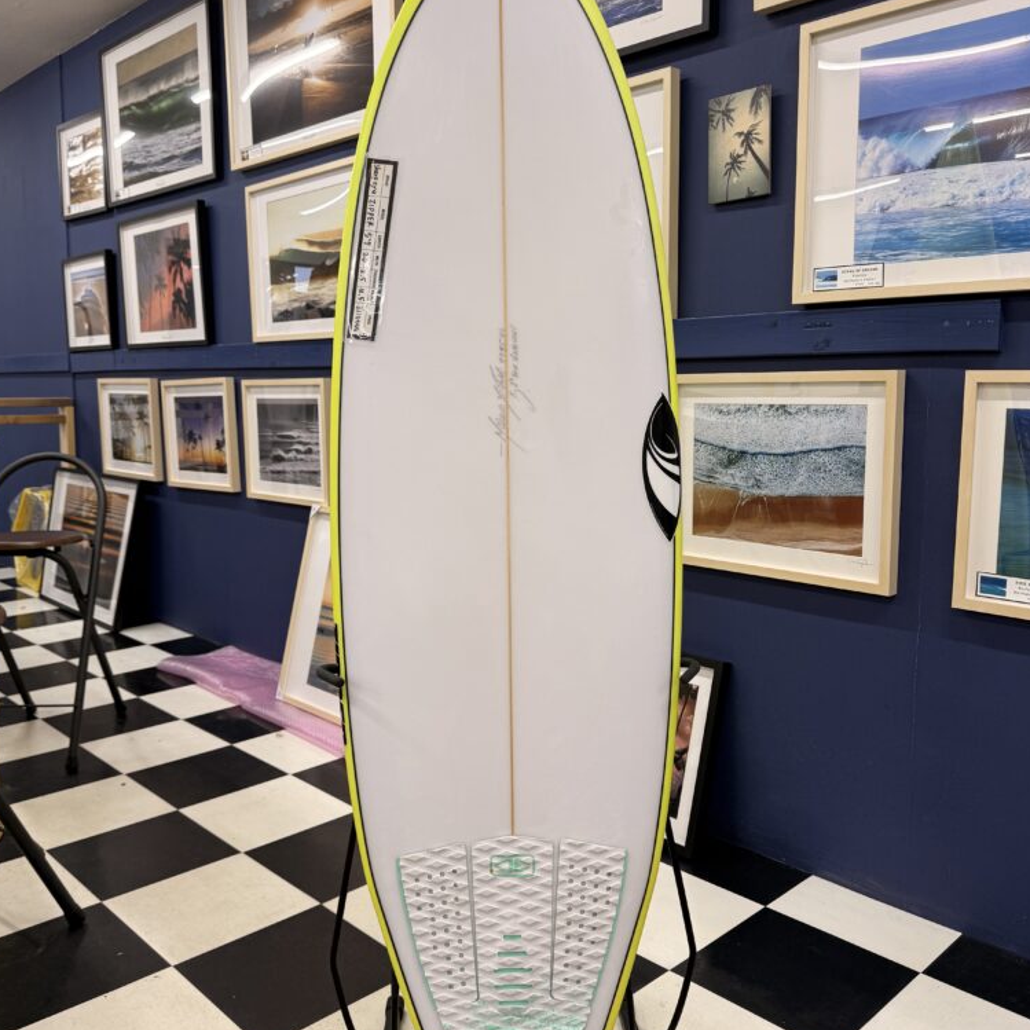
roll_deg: -0.8
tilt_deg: -6.0
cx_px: 510
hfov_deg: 55.6
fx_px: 976
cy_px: 495
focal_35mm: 29
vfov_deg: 55.6
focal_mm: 6.76
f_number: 1.78
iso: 64
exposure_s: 1/100
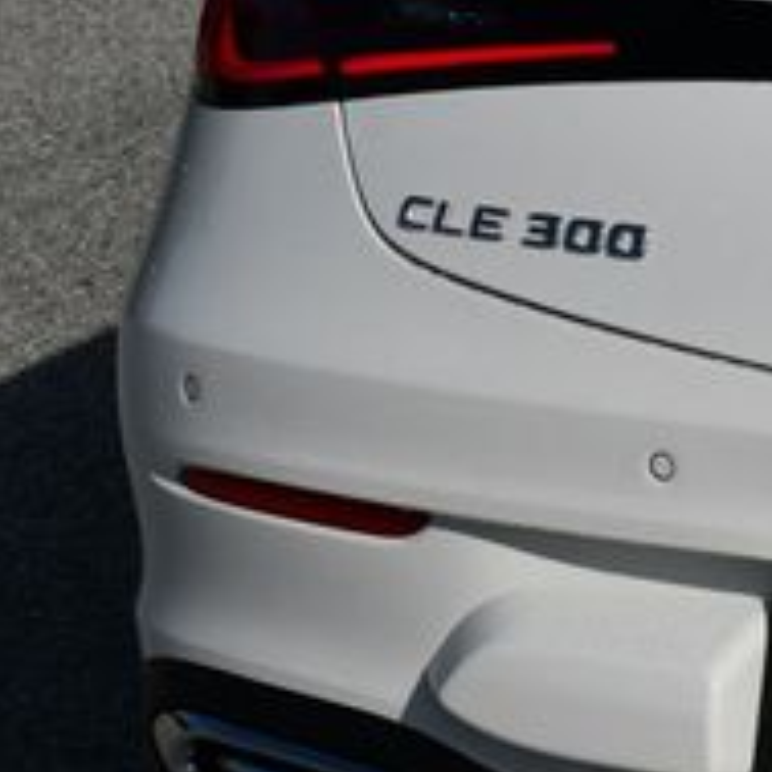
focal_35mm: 207
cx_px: 1038
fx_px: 5223
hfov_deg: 8.3
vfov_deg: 8.4
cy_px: 216
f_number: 11
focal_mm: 36
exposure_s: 1/500
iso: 100
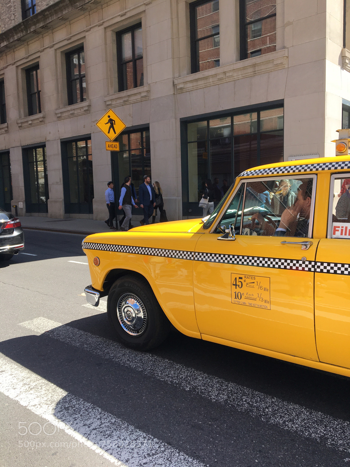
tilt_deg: -4.6
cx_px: 175
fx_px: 391
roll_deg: +0.7
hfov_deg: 48.2
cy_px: 234
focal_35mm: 29
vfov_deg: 61.7
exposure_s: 1/574
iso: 25
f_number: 2.2
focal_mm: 4.15
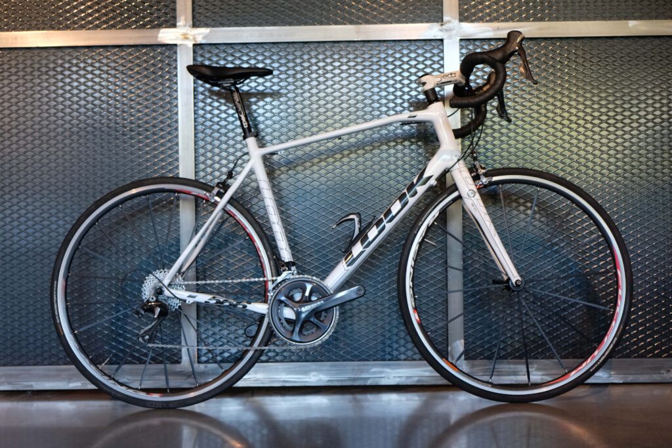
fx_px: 915
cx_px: 336
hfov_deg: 40.3
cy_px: 224
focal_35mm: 49
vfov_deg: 27.5
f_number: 3.6
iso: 1600
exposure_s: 1/140
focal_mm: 32.9
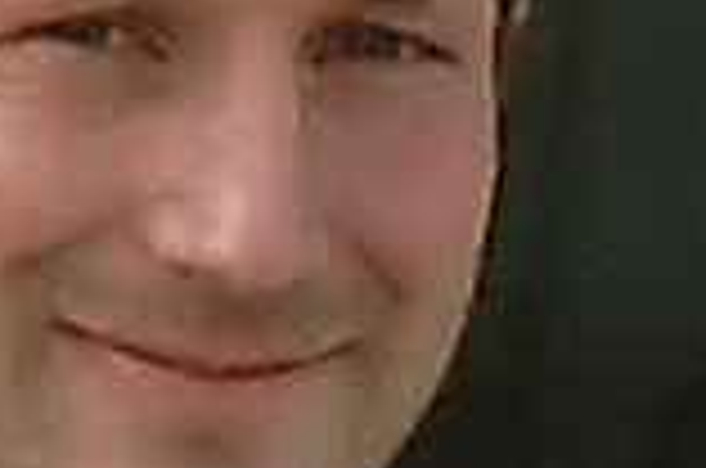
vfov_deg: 13.1
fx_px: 1996
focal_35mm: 102
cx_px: 112
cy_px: 531
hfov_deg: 19.8
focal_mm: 4.3
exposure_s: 1/320
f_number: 3.2
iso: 64
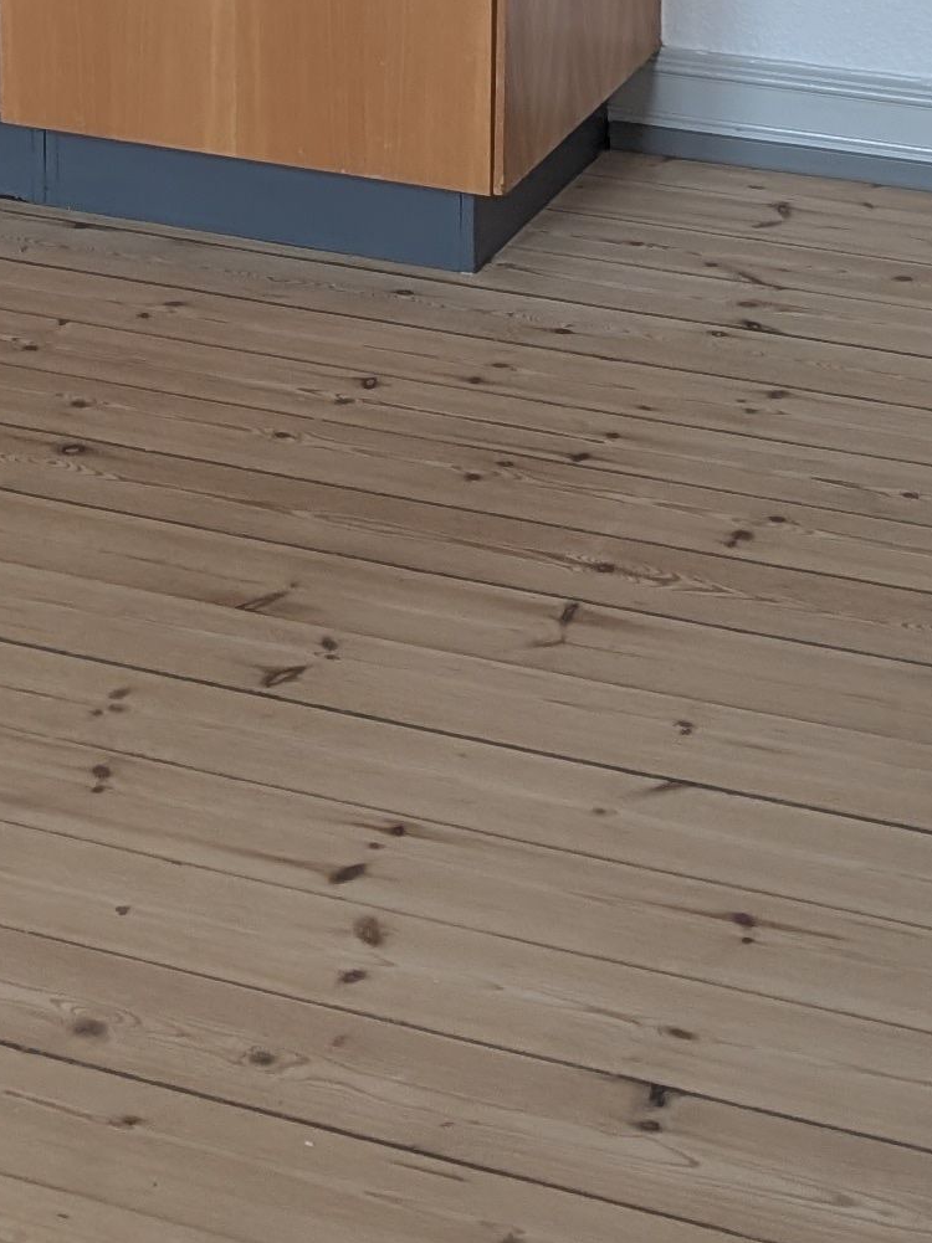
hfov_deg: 14.9
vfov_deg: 18.9
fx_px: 3520
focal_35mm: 98
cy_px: -274
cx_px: 26
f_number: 1.68
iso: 148
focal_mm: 6.9
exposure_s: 1/23.8
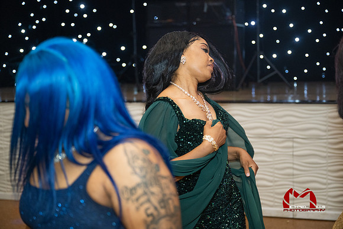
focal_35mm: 57
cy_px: 114
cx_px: 172
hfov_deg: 35.0
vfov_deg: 23.8
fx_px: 543
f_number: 2.8
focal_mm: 57
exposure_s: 1/200
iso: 2500
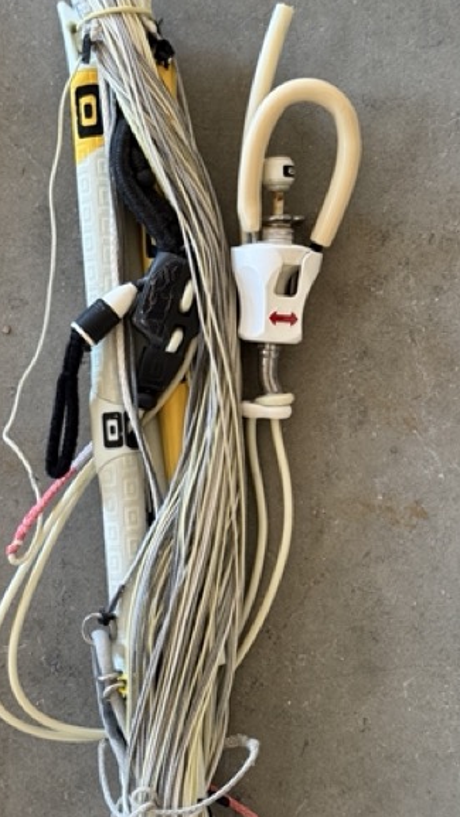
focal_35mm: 58
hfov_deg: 20.7
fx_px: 1256
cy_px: 439
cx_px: 224
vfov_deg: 36.0
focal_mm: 6.76
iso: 200
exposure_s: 1/60
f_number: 1.78
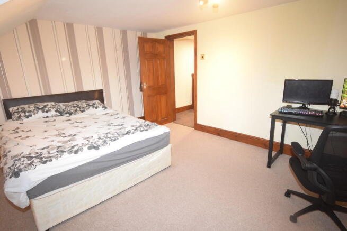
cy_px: 116
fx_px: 174
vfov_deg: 67.4
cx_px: 174
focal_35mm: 18
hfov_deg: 90.0
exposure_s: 1/60
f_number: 4.5
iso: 3200
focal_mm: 12
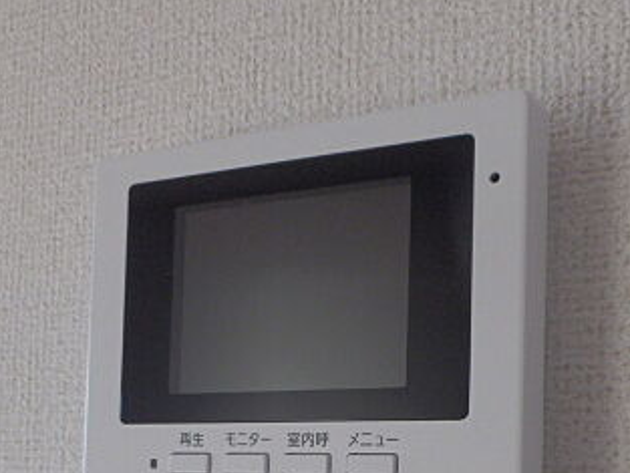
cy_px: 461
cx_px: 346
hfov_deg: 38.9
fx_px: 892
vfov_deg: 28.1
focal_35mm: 49
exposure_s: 1/30
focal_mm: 4.2
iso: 250
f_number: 3
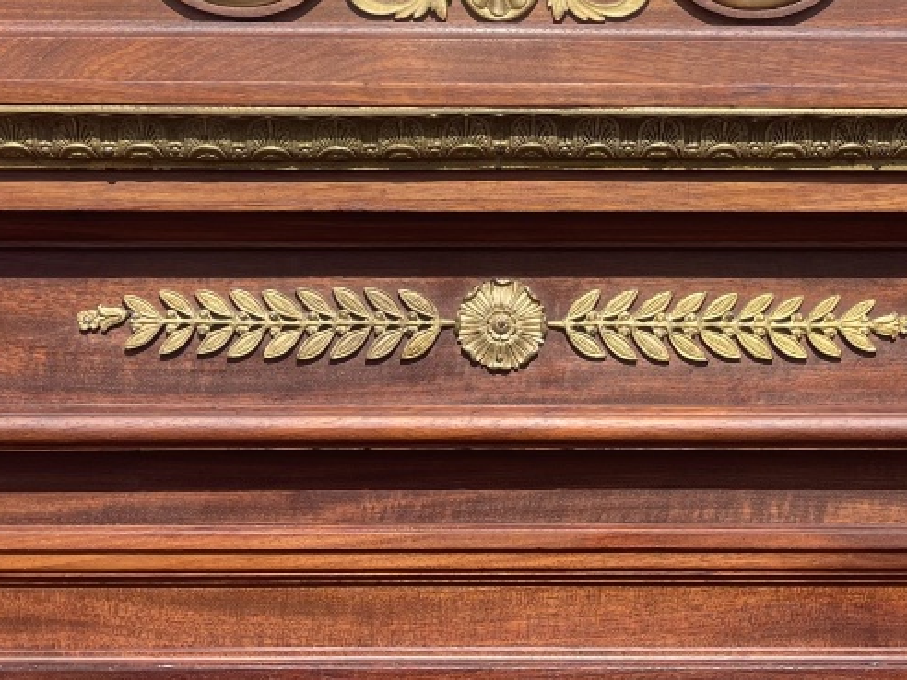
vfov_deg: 23.9
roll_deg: +0.4
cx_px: 492
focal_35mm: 61
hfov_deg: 31.7
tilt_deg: -3.0
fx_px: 1598
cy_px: 203
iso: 32
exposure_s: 1/1976
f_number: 1.6
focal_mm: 5.1
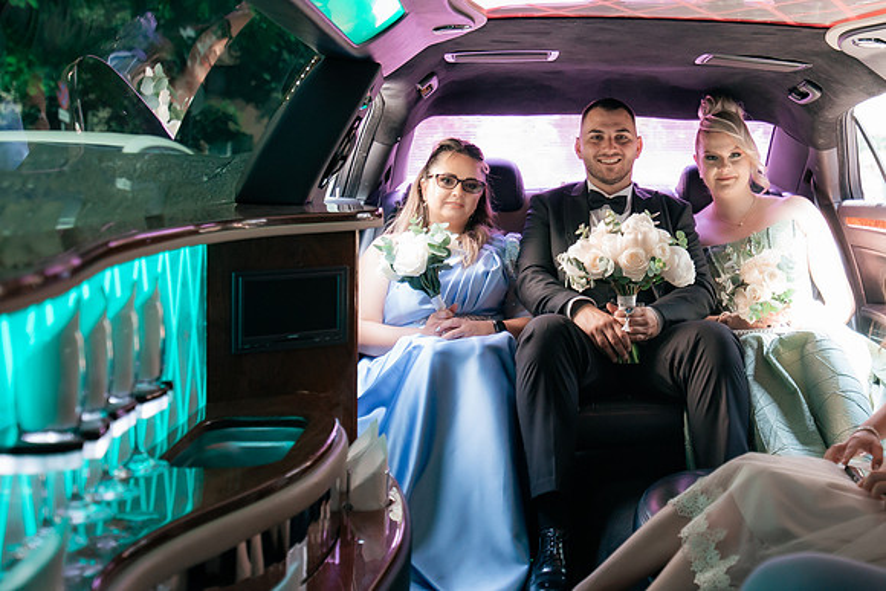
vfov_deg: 28.4
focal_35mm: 47
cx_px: 631
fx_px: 1160
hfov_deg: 40.9
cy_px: 211
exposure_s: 1/125
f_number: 2.8
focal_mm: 30
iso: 1250
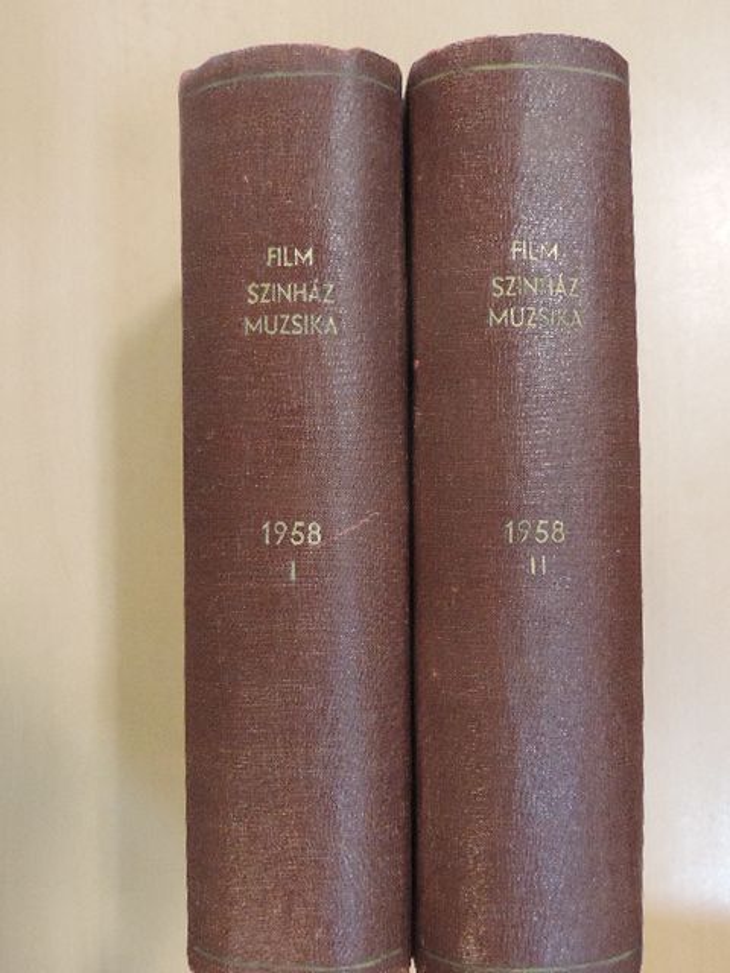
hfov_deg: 46.8
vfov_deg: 60.0
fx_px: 844
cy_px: 486
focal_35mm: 30
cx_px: 365
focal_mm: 5.3
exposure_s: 1/50
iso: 1600
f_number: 3.1
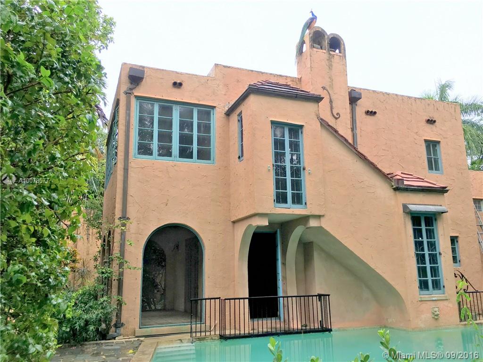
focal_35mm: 29
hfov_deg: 61.7
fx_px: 405
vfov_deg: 48.2
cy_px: 181
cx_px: 242
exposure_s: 1/523
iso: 25
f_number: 2.2
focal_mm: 4.15
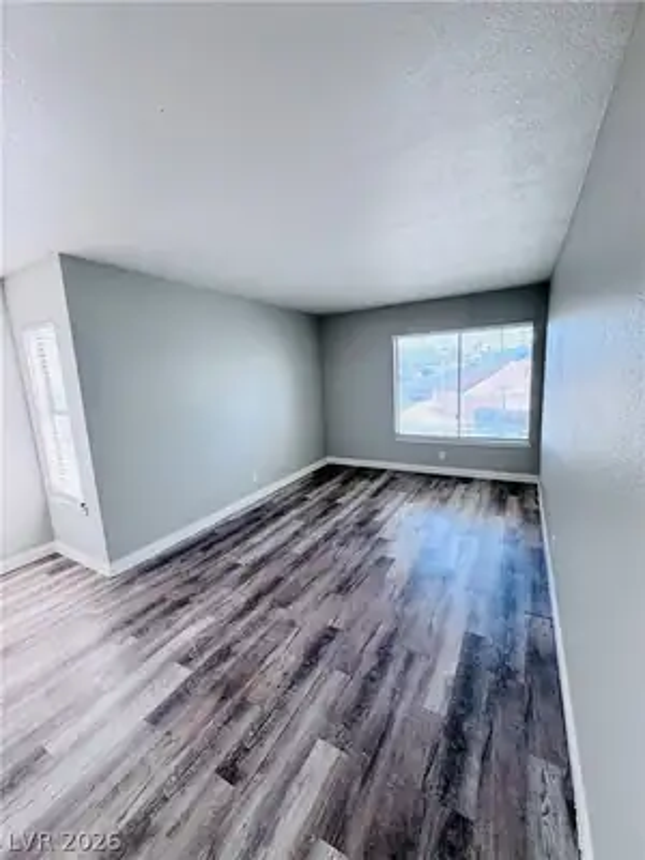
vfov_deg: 102.1
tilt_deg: -9.4
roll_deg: +3.6
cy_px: 430
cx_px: 322
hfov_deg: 85.7
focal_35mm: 14
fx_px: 348
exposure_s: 1/60
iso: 200
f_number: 2.2
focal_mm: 2.22
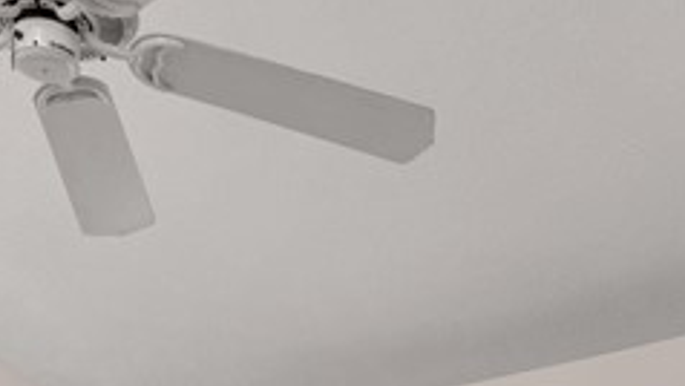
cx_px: 413
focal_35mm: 67
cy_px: 736
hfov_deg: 31.3
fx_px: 1217
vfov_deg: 15.1
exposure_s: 1/60
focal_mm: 14
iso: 250
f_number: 9
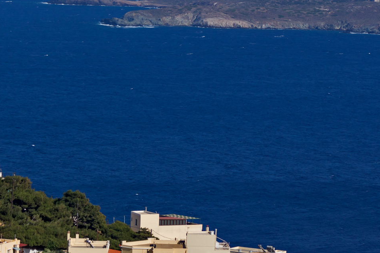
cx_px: 88
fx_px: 2321
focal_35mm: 220
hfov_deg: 9.3
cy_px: 209
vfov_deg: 6.2
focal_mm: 70
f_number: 8
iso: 100
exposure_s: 1/800
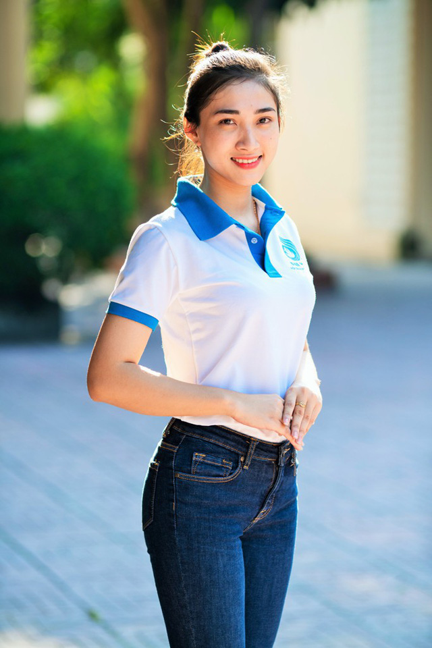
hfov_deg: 10.2
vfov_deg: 15.2
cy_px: 324
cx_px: 216
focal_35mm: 135
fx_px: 2430
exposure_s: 1/400
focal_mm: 135
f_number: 2.8
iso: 250
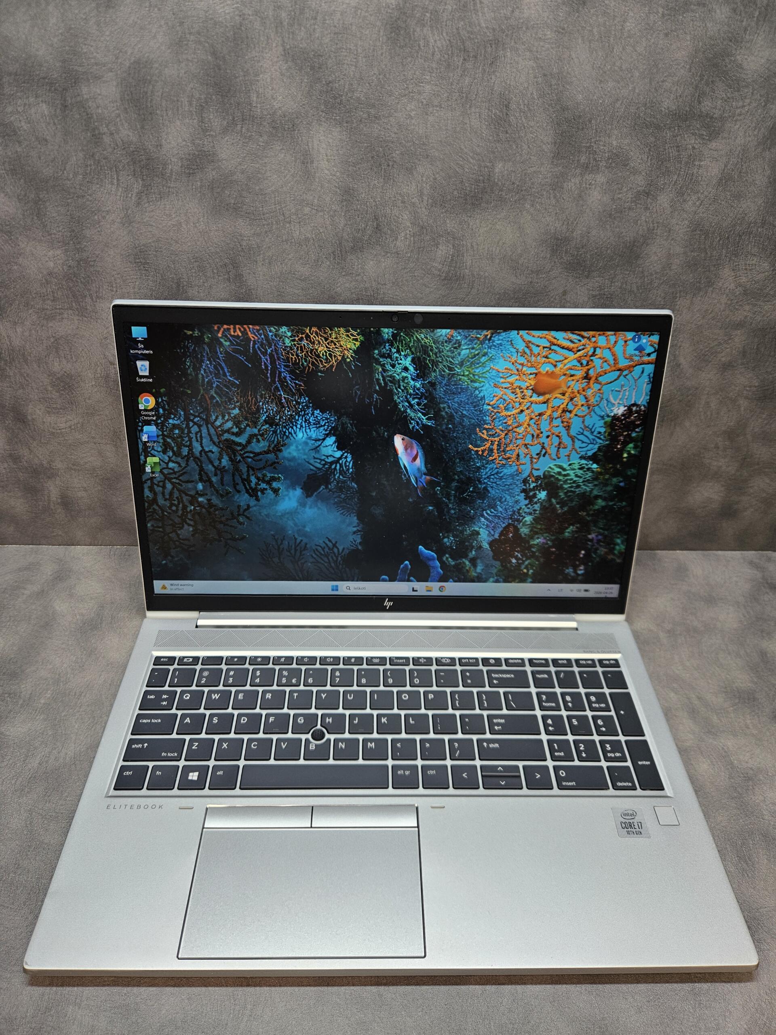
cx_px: 388
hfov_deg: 58.9
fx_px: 687
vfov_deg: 73.9
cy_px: 518
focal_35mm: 23
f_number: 1.8
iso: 80
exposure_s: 1/100
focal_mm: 5.4
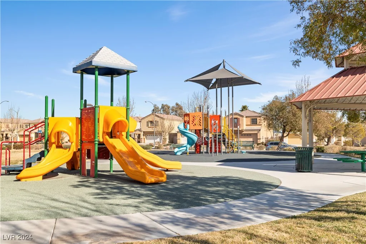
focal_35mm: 35
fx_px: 356
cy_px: 122
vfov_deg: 37.9
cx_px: 183
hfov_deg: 54.4
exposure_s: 1/200
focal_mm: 35
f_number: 7.1
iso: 320
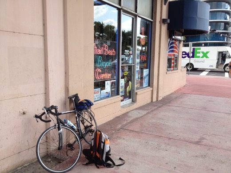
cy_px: 86
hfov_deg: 52.6
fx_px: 234
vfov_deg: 40.7
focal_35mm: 35
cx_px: 116
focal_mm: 4.28
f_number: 2.4
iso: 64
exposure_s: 1/557
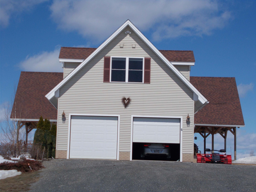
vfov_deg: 19.4
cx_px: 128
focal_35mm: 76
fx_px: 562
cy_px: 96
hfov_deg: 25.7
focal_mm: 13.5
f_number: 14.5
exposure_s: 1/200
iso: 80
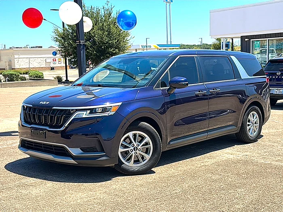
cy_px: 106
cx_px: 142
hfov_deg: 45.8
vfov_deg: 35.1
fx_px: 335
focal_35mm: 41
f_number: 1.78
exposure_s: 1/3745
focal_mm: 6.86
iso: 80
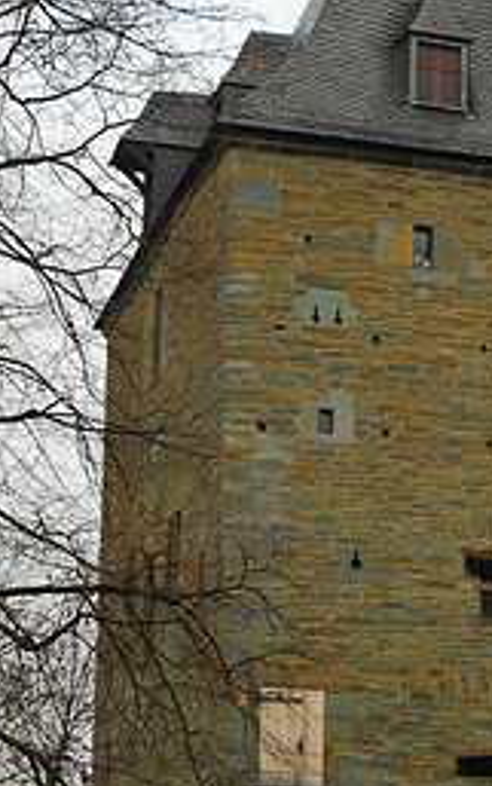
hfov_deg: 13.0
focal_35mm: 100
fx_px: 2145
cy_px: 566
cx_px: 371
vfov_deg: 20.6
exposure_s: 1/13
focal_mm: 29
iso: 250
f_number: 3.8
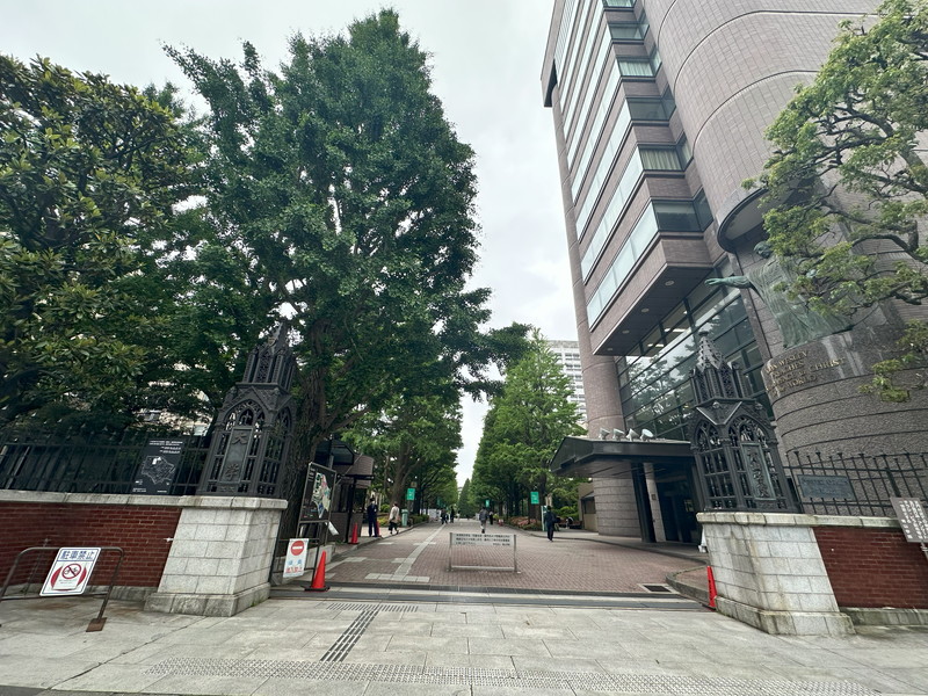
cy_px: 348
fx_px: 375
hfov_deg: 102.1
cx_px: 464
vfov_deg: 85.7
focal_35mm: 14
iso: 40
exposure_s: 1/561
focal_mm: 2.22
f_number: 2.2
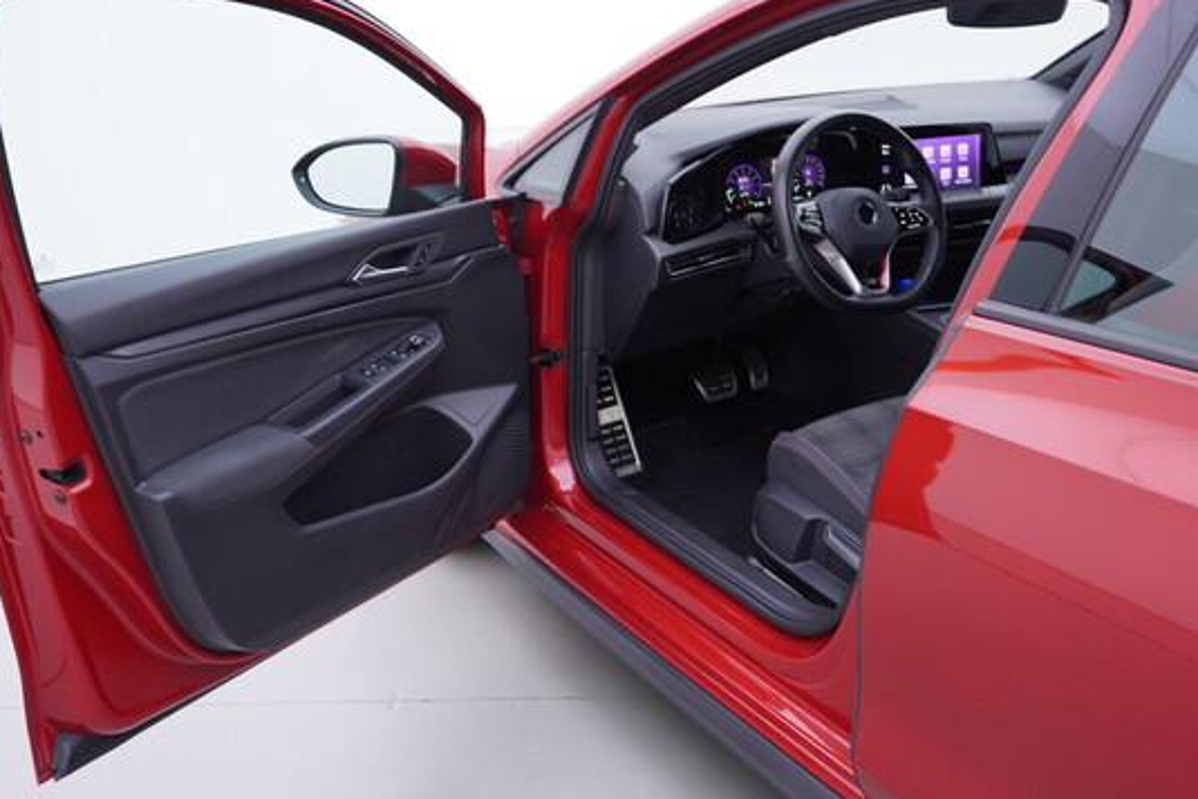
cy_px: 404
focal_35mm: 37
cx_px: 584
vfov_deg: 36.0
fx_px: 1232
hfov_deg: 51.9
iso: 125
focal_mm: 24
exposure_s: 1/40
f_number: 3.2
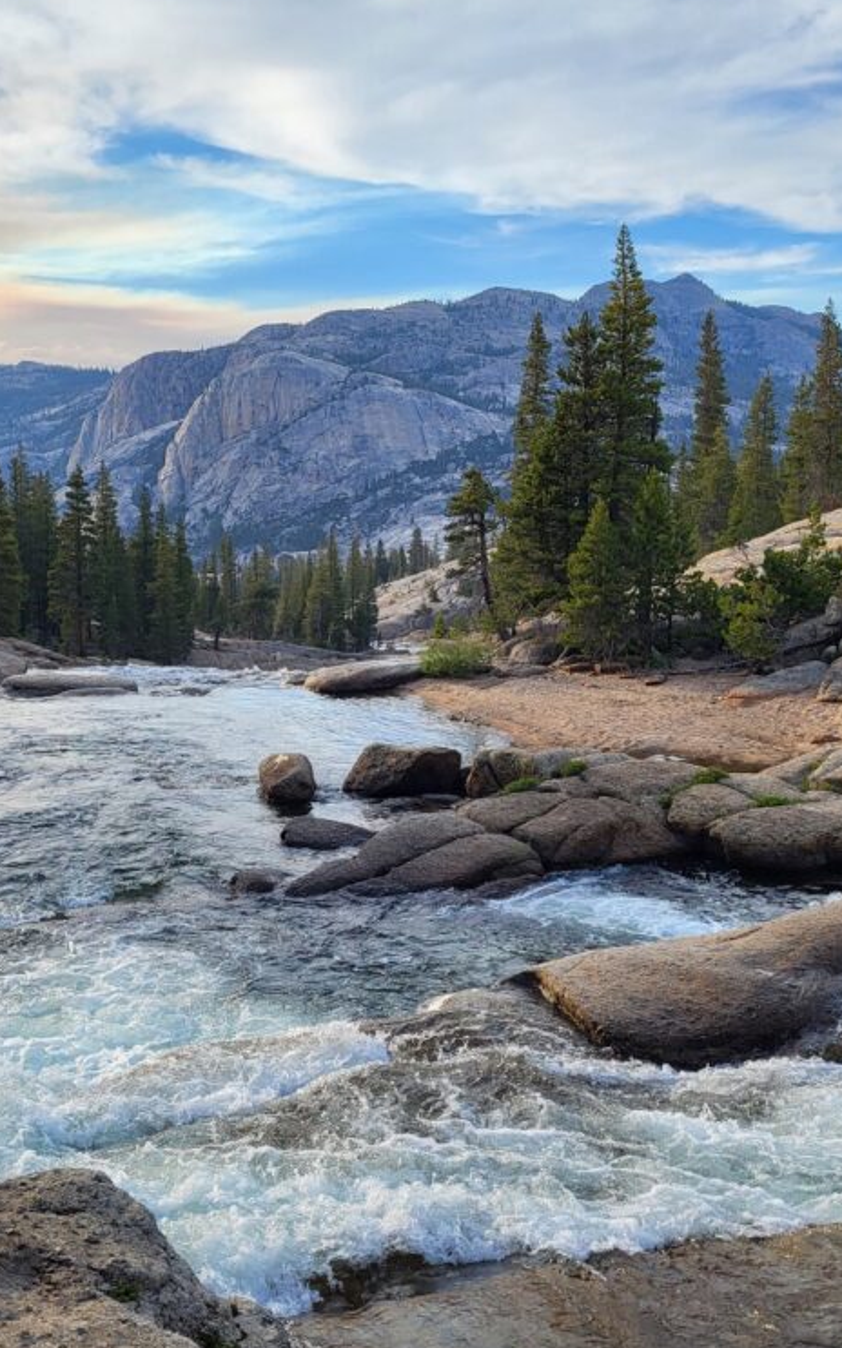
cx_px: 308
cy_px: 668
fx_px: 1396
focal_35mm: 38
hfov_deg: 33.4
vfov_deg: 51.6
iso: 40
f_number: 1.8
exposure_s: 1/1250
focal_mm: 5.4
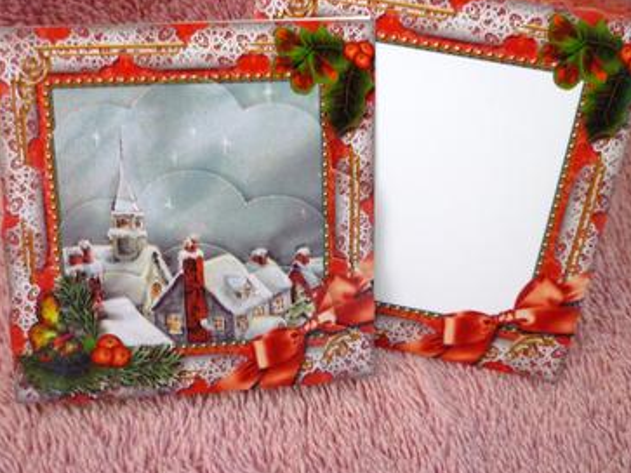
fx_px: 656
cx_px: 306
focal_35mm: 36
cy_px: 183
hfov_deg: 51.4
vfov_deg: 39.4
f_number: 3.3
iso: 400
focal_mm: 5.2
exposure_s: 1/15
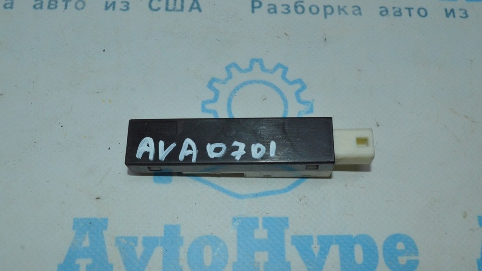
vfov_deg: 31.2
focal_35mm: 38
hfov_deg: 52.8
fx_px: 486
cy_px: 148
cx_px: 243
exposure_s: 1/200
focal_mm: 24
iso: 2200
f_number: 16
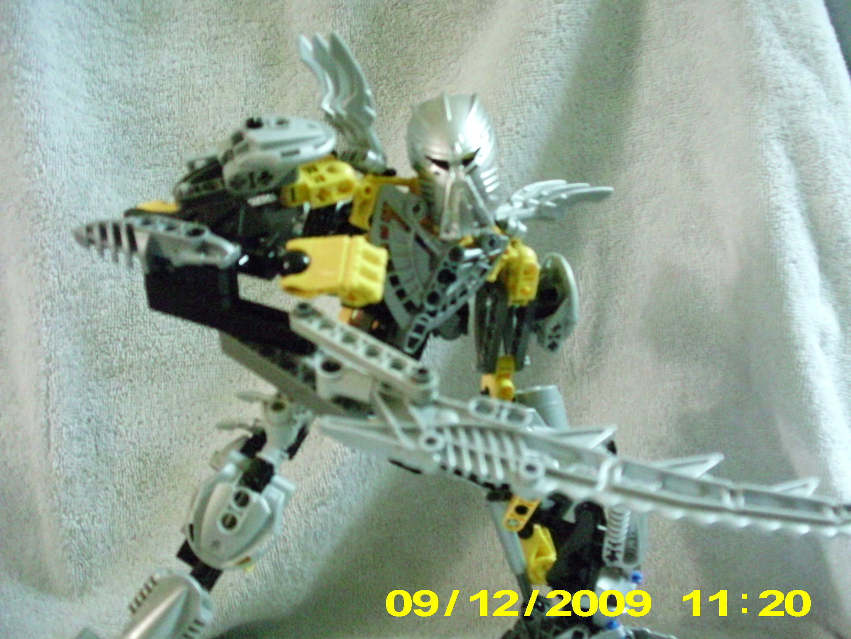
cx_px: 426
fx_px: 934
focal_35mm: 38
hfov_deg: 49.0
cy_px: 320
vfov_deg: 37.7
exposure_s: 1/12
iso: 1600
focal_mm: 6.3
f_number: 3.1
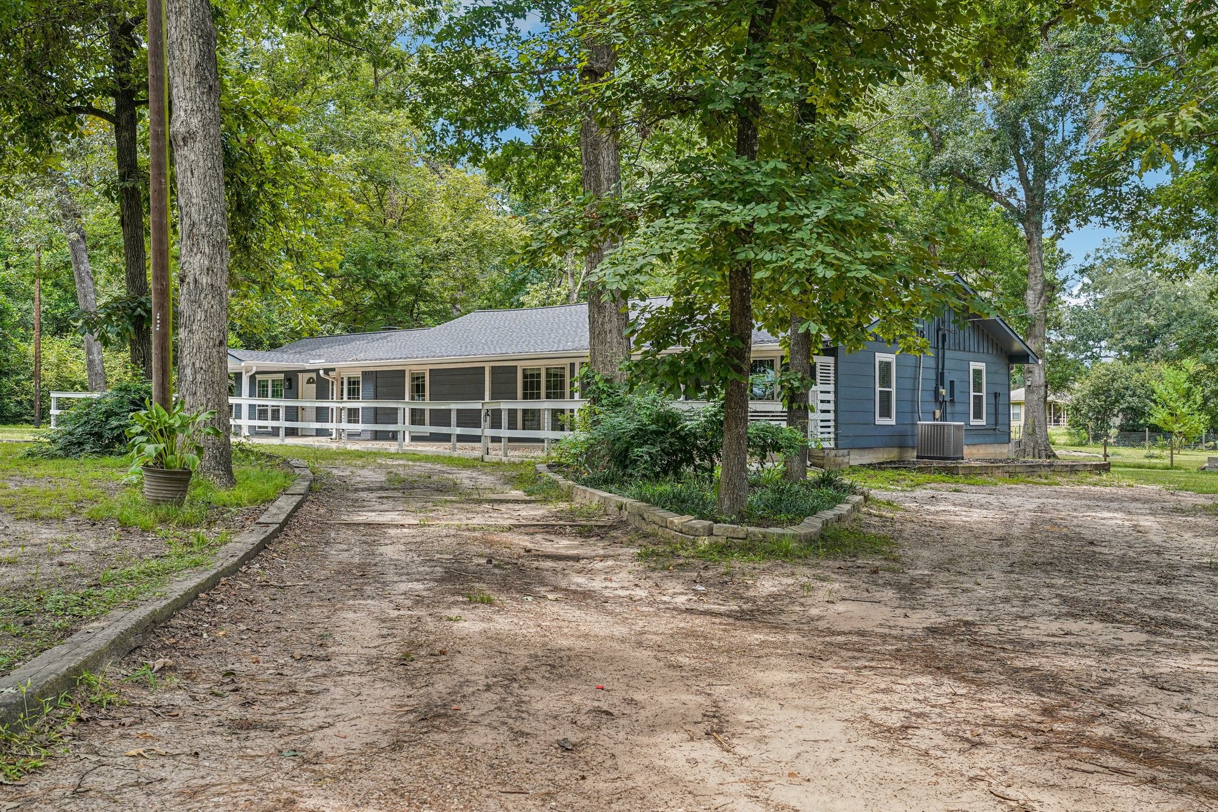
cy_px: 404
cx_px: 596
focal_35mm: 36
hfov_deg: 53.1
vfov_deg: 36.9
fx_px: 1218
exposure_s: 1/125
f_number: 8
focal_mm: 35
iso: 500
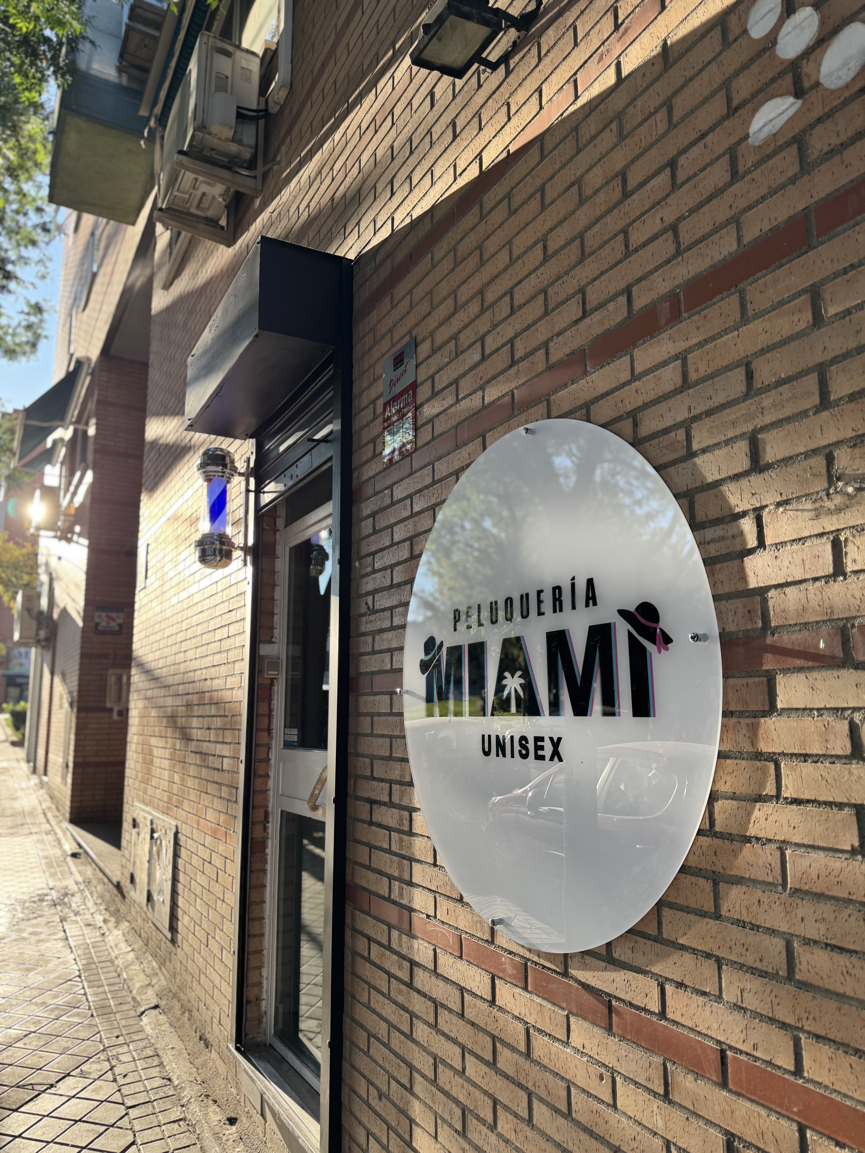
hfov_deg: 56.8
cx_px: 432
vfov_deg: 71.6
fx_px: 800
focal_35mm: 24
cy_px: 576
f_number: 1.78
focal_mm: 6.76
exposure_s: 1/593
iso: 80
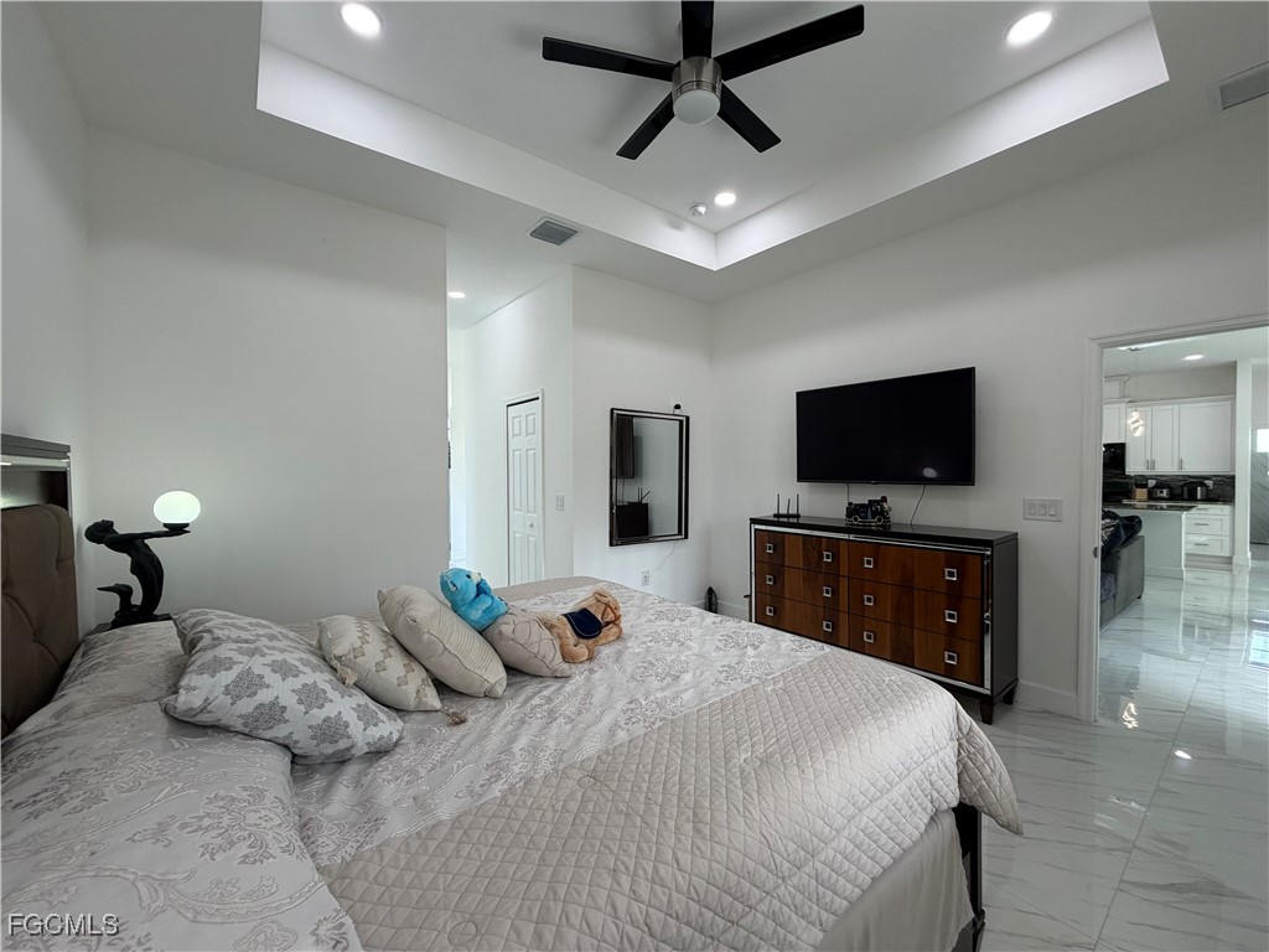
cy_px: 476
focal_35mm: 14
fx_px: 513
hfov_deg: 102.1
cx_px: 634
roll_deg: +0.3
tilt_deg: +0.6
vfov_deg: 85.7
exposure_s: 1/120
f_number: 2.2
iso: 100
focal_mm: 2.22
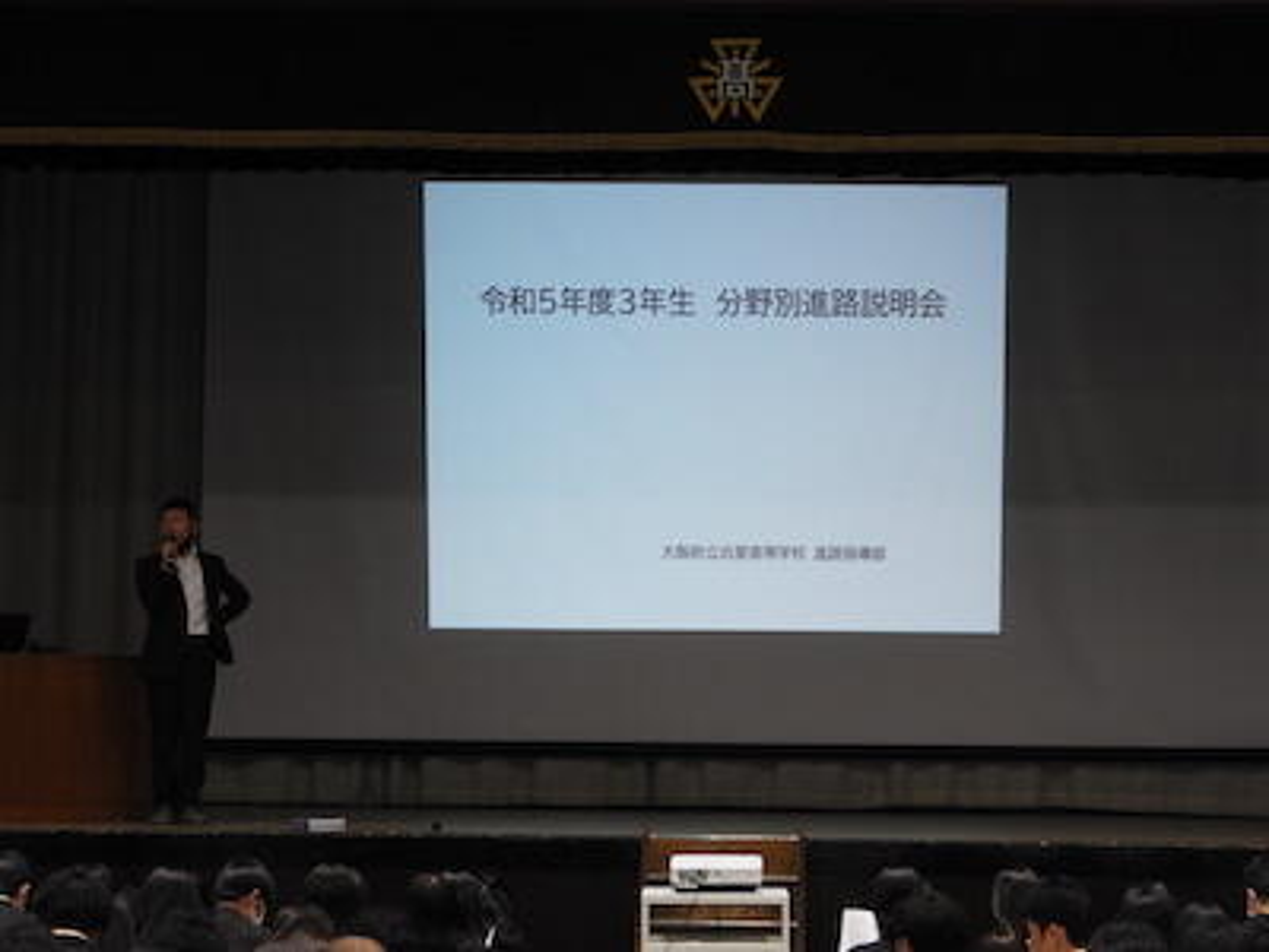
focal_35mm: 85
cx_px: 634
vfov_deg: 17.4
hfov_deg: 23.0
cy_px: 476
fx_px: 3116
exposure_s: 1/40
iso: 400
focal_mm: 15.2
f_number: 4.5
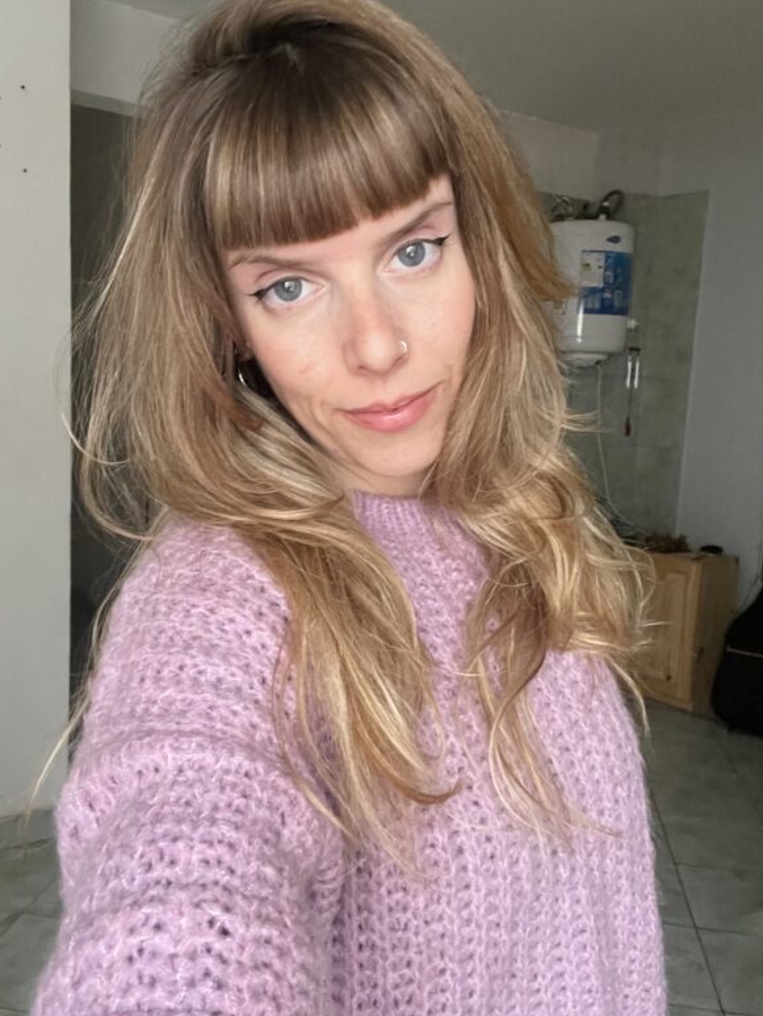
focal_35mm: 31
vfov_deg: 58.3
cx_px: 376
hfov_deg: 45.5
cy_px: 503
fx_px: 911
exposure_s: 1/42
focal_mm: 2.71
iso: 400
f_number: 2.2
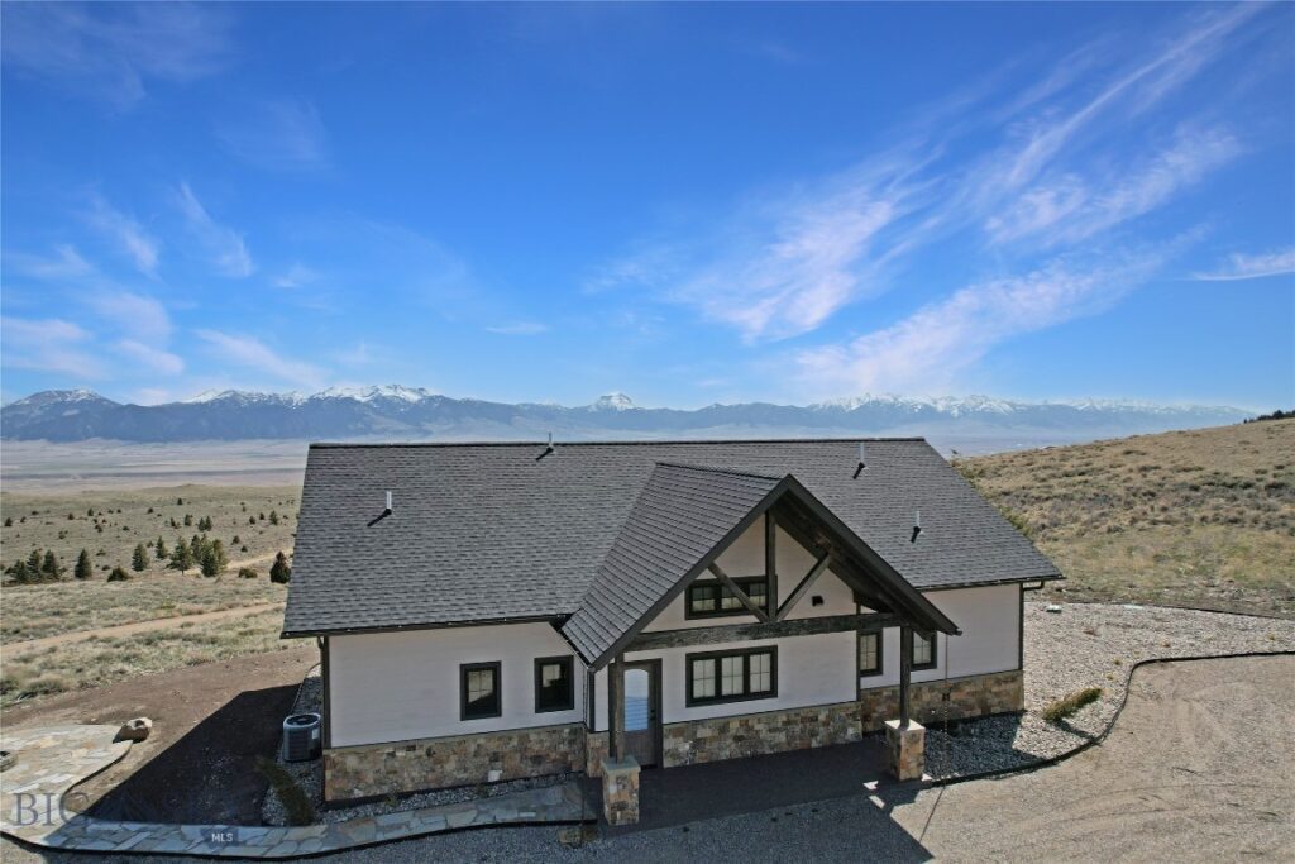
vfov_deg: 57.2
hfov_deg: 78.6
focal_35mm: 22
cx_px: 648
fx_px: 791
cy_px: 432
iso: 120
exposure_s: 1/5000
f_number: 2.8
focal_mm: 8.38
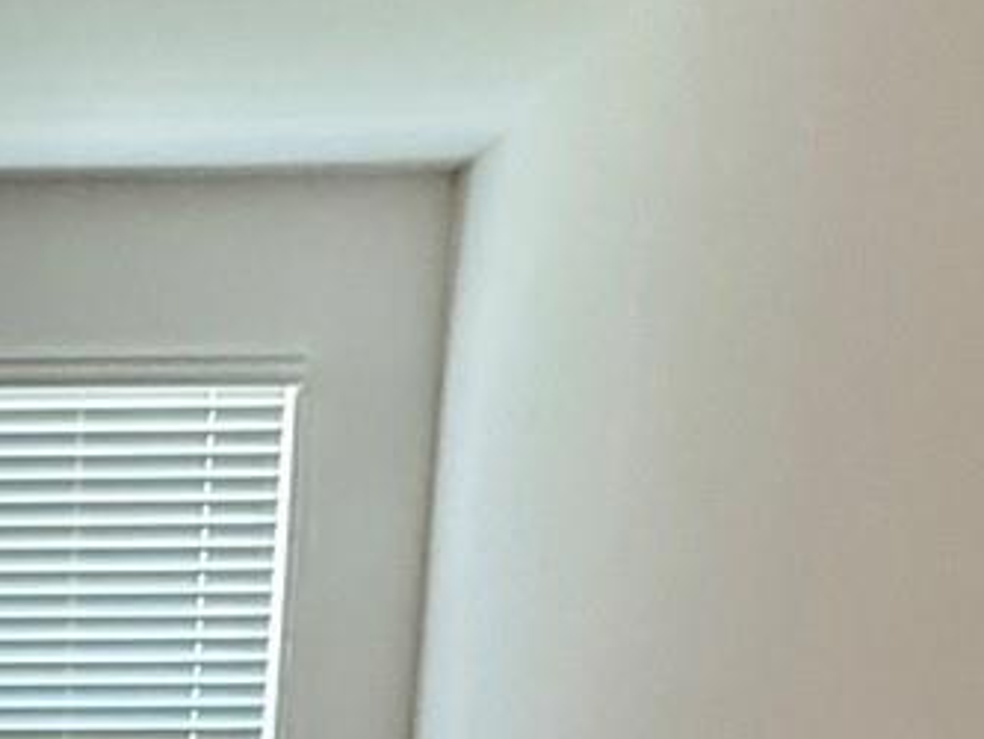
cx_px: -434
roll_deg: -1.0
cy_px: 1499
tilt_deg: -14.2
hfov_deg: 20.0
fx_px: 2446
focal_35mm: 86
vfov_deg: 14.2
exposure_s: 1/120
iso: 320
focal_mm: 2.22
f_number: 2.2
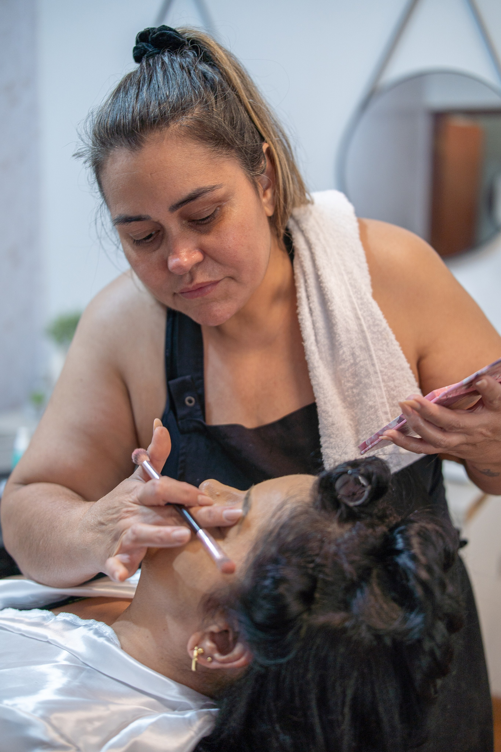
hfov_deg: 33.0
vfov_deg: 47.9
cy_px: 376
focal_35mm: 40
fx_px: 845
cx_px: 250
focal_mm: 27
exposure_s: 1/125
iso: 160
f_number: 1.2
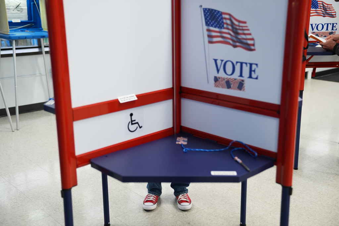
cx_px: 170
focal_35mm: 44
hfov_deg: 44.5
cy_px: 113
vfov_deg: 30.5
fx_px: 414
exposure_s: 1/125
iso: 640
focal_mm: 44
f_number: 2.8
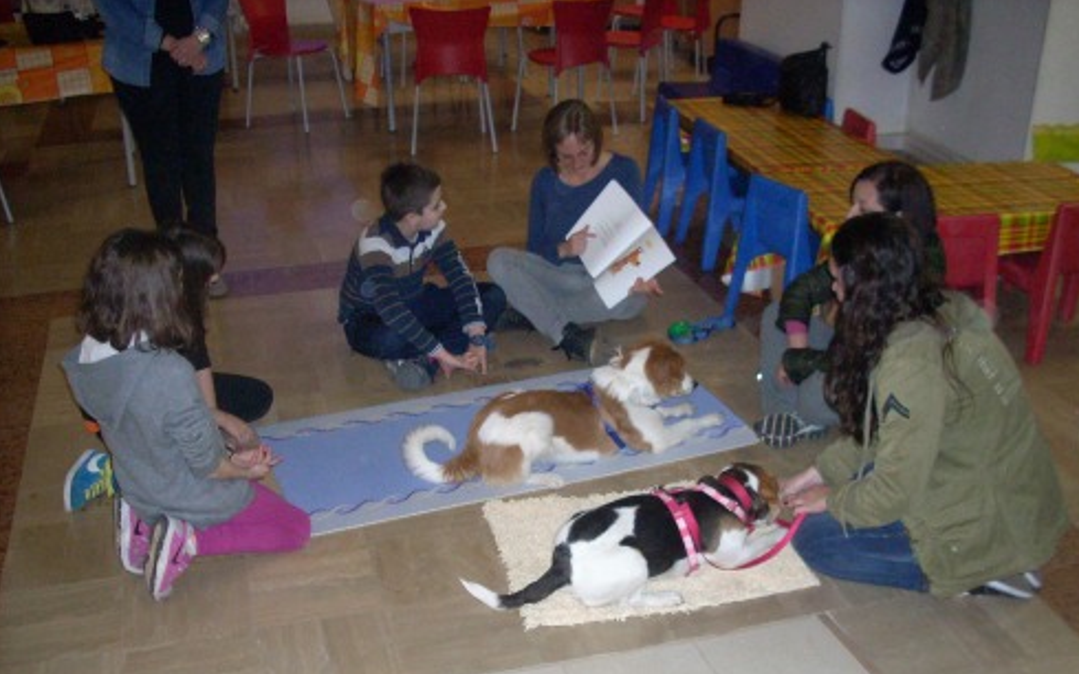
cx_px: 544
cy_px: 404
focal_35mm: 40
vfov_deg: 31.9
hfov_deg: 49.3
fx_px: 1176
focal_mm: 6.2
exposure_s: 1/60
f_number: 2.8
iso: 400
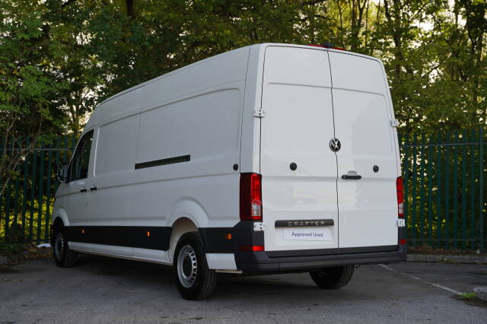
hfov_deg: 40.3
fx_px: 664
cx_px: 244
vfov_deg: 27.4
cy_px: 162
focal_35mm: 49
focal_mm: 49.1
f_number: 4.5
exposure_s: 1/80
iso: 100
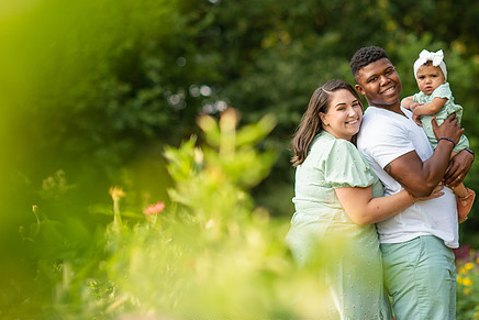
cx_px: 345
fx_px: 1677
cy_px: 119
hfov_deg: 16.2
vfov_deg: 10.9
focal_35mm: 126
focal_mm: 85
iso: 160
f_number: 2
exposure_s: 1/1600
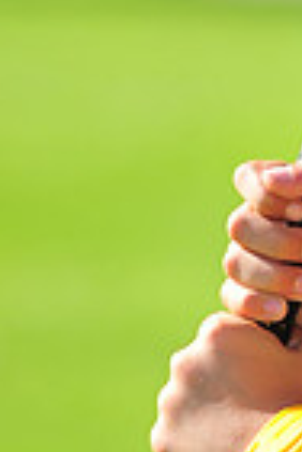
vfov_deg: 2.9
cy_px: -125
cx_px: 617
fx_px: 9072
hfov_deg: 1.9
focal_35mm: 721
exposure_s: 1/800
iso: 200
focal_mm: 175
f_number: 5
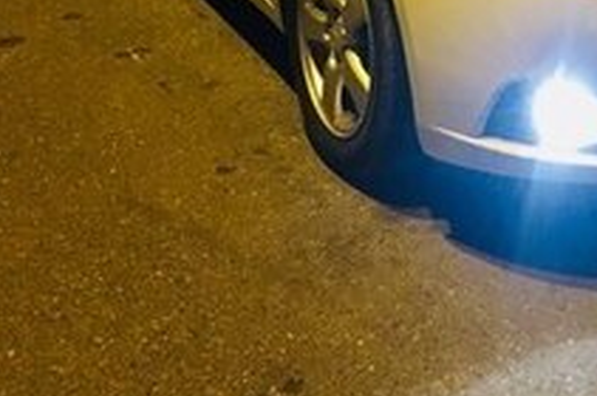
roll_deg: -0.7
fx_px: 1176
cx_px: 515
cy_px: -280
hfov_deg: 27.6
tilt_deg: -6.1
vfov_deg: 16.5
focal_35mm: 71
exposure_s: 1/33
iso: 320
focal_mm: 4.15
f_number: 2.2
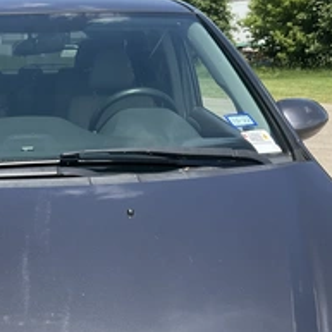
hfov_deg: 30.9
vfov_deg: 31.9
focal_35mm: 53
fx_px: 575
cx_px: 38
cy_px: 229
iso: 25
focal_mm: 3
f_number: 1.8
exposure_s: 1/1490
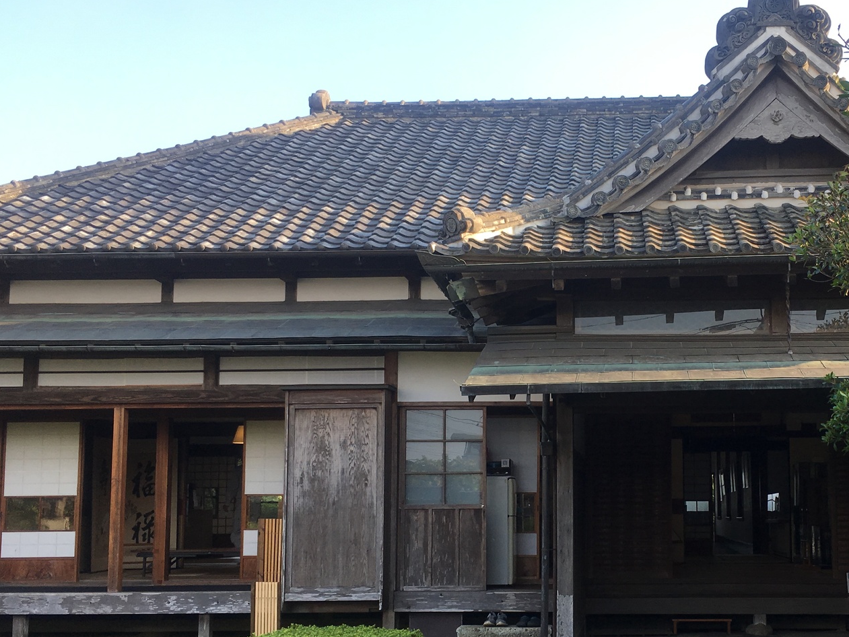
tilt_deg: +5.7
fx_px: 1128
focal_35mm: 46
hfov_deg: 40.5
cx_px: 597
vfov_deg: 31.4
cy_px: 405
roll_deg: +1.0
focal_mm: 4.15
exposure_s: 1/246
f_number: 2.2
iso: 25
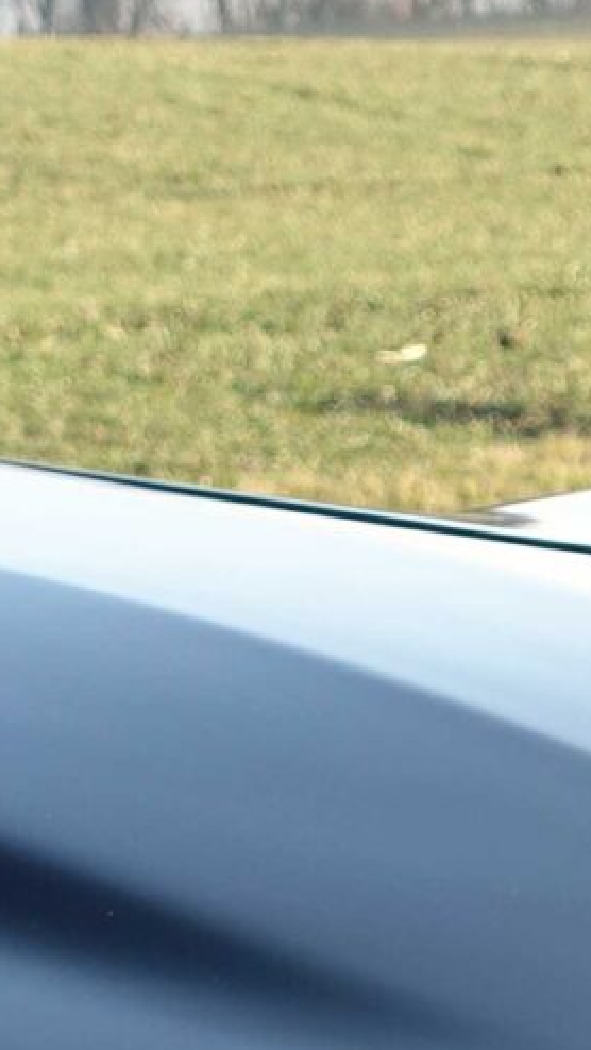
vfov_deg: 6.4
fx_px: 9218
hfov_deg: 3.7
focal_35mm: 331
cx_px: 776
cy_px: 1670
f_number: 4
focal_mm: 22.38
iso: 125
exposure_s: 1/125
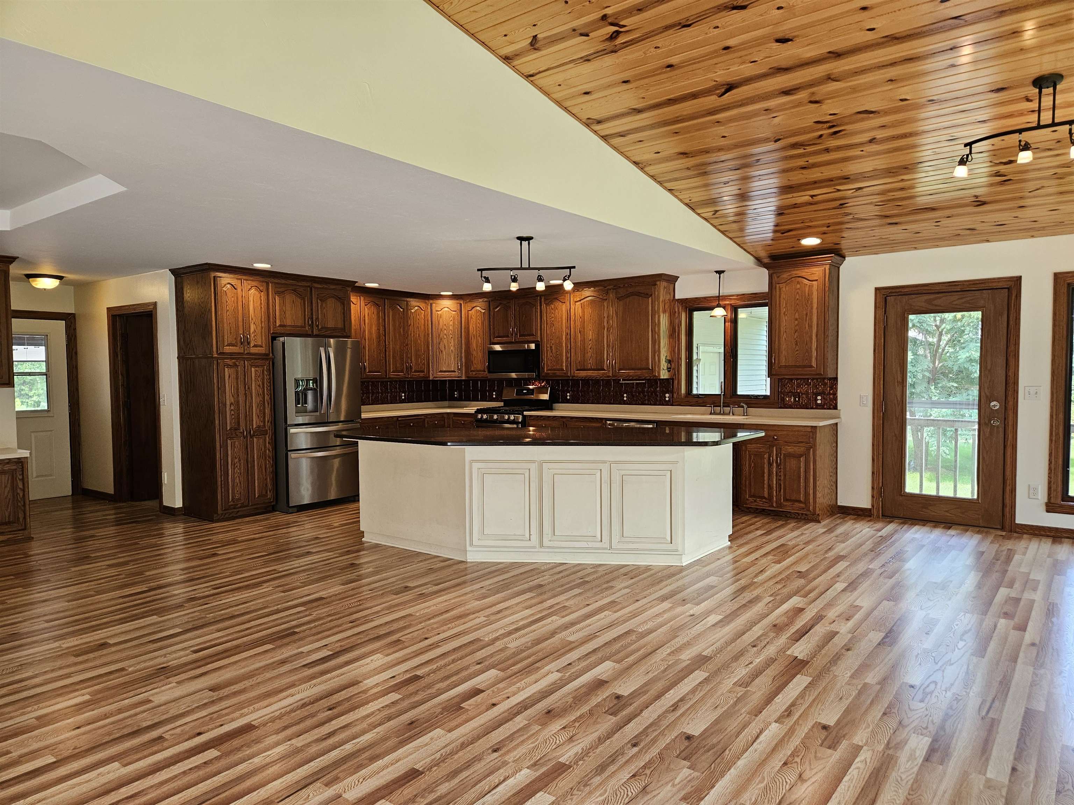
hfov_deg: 73.9
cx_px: 537
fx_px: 714
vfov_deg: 58.9
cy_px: 402
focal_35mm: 23
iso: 125
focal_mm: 5.4
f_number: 1.8
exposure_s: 1/120
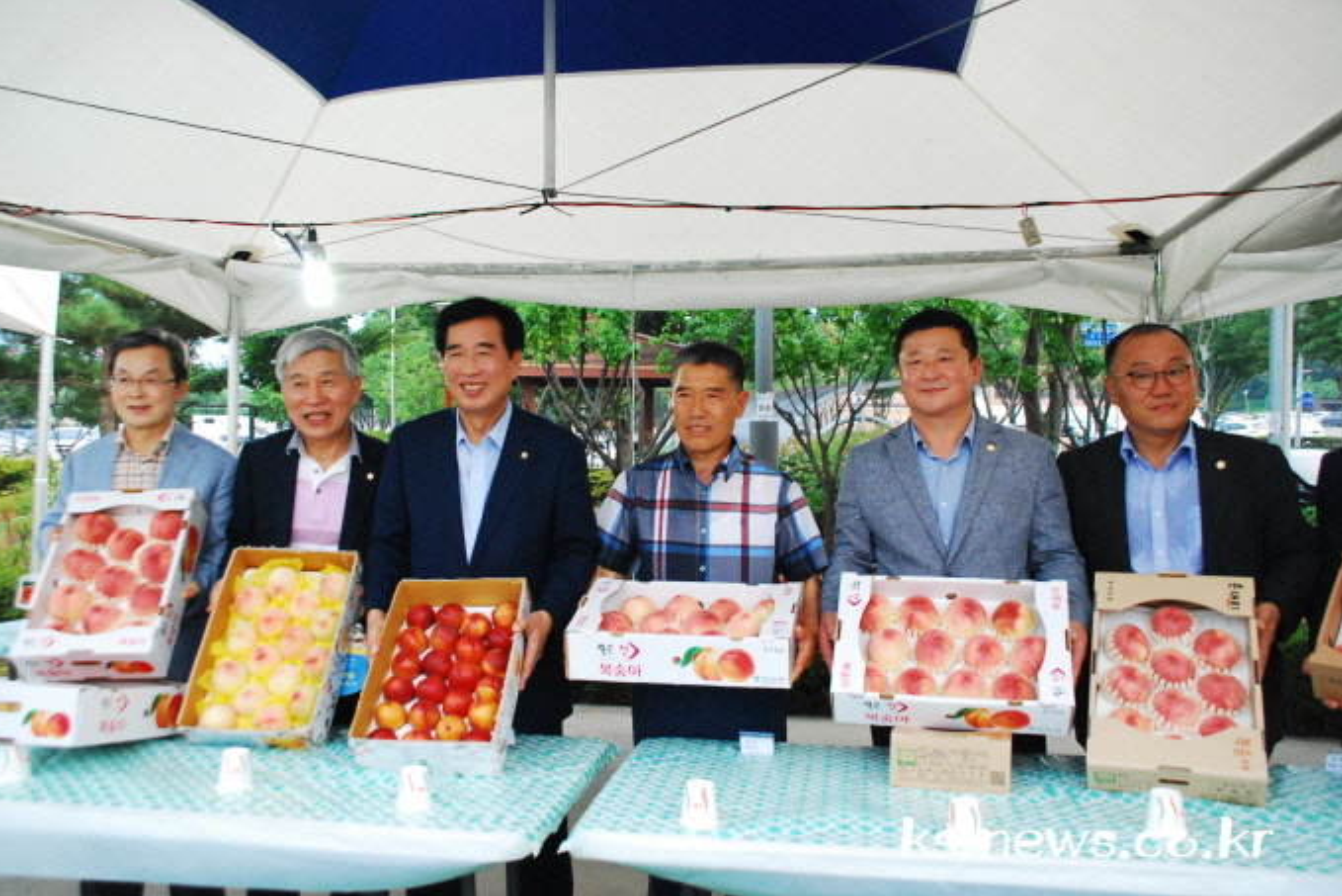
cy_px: 444
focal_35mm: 33
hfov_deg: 57.9
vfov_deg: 40.5
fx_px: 1212
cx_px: 660
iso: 1600
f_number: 5.6
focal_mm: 21
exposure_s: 1/100
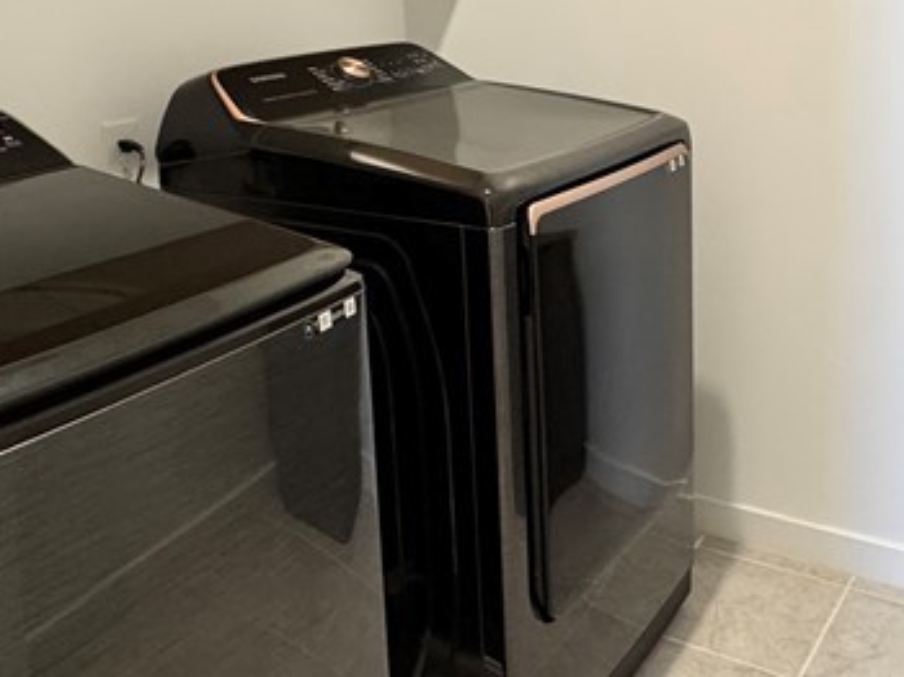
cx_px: 498
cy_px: 142
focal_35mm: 41
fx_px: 1070
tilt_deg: -10.2
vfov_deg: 34.1
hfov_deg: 45.7
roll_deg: +3.1
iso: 400
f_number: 2.2
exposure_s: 1/60
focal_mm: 2.22
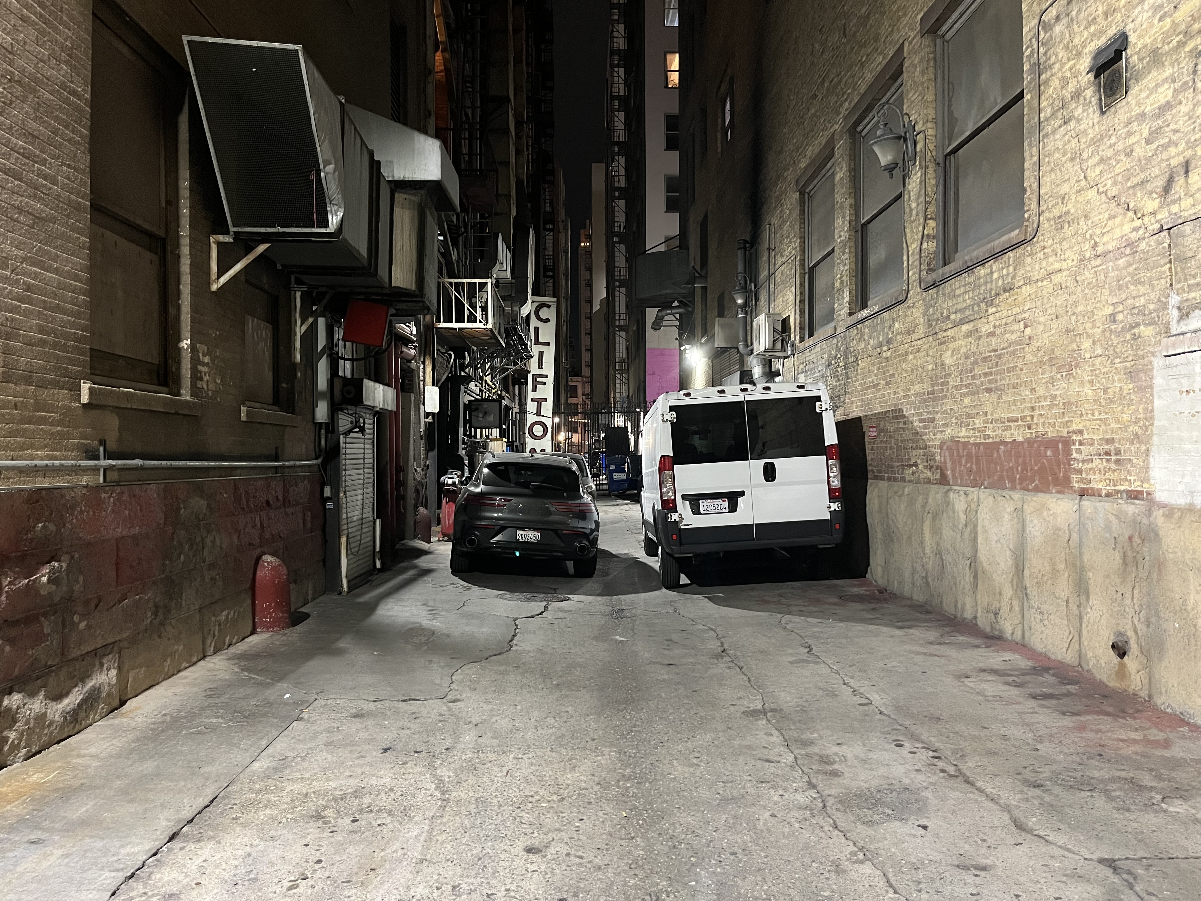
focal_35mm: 26
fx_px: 902
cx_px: 600
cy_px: 450
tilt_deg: +0.3
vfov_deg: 53.1
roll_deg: +0.2
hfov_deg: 67.3
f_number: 1.6
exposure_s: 1/30
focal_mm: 5.1
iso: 640
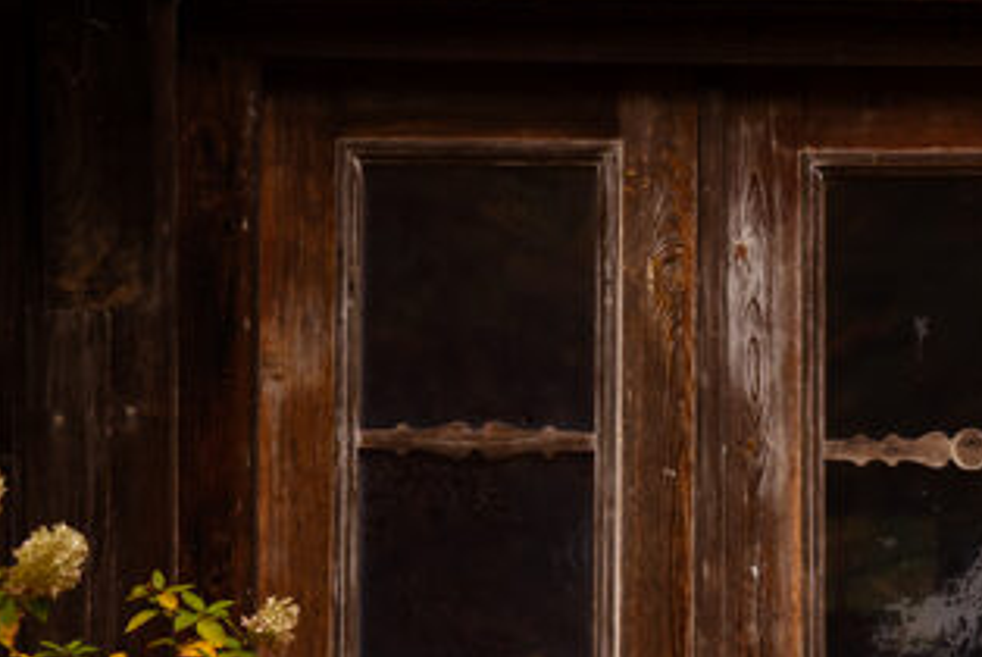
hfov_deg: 7.4
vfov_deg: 5.0
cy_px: 684
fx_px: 7563
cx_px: 1123
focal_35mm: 277
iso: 320
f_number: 1.8
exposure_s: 1/400
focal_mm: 85
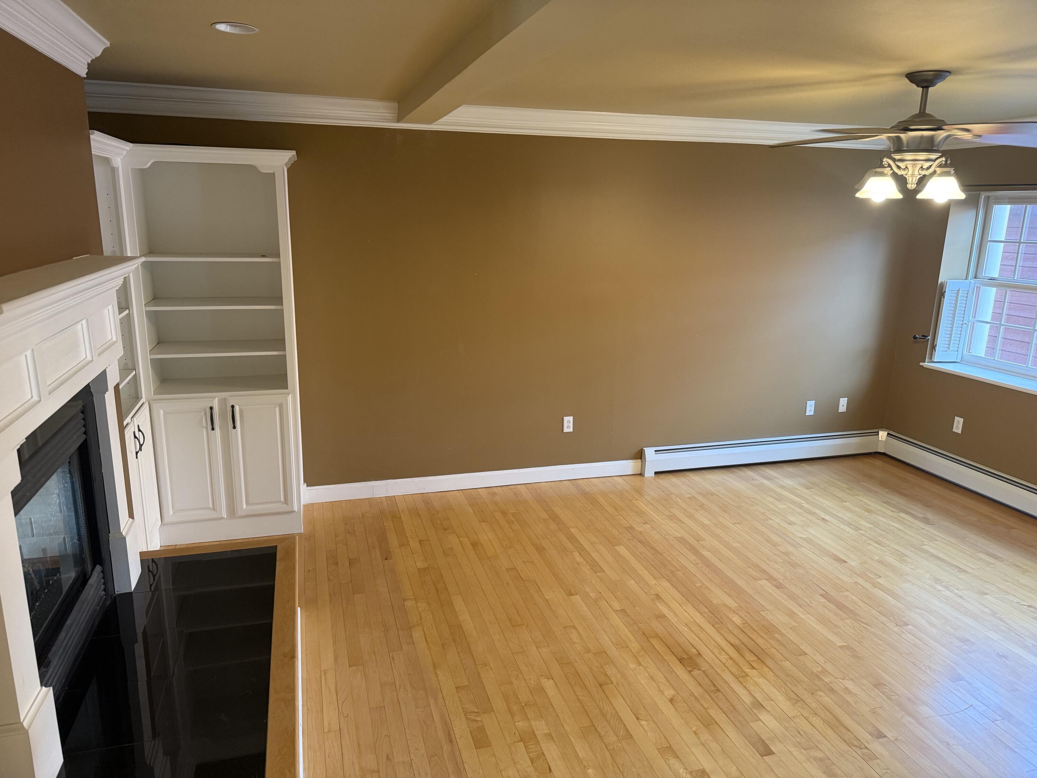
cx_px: 518
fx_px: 719
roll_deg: -0.9
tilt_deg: -13.8
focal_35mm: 24
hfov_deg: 71.6
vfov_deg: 56.8
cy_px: 389
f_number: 1.78
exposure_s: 1/60
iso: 250
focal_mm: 6.76
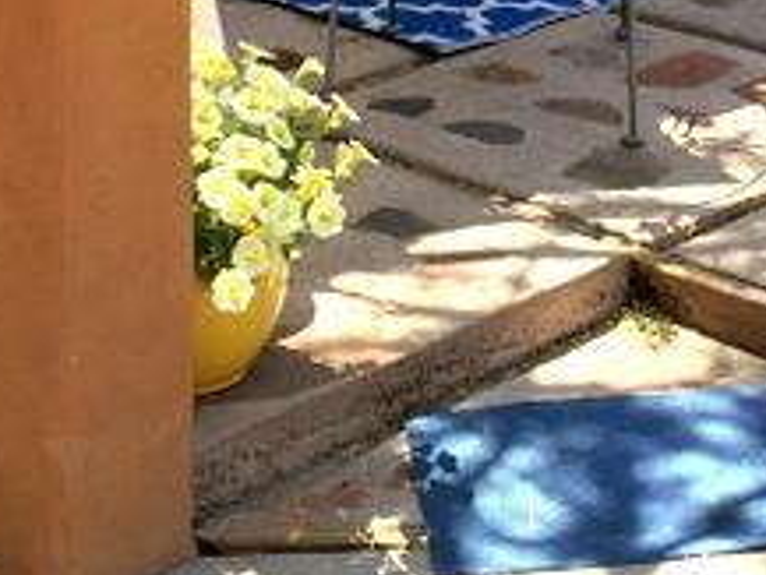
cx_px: 512
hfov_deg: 18.3
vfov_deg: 12.9
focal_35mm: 107
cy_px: -363
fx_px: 2369
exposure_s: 1/388
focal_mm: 4.15
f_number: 2.2
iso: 32
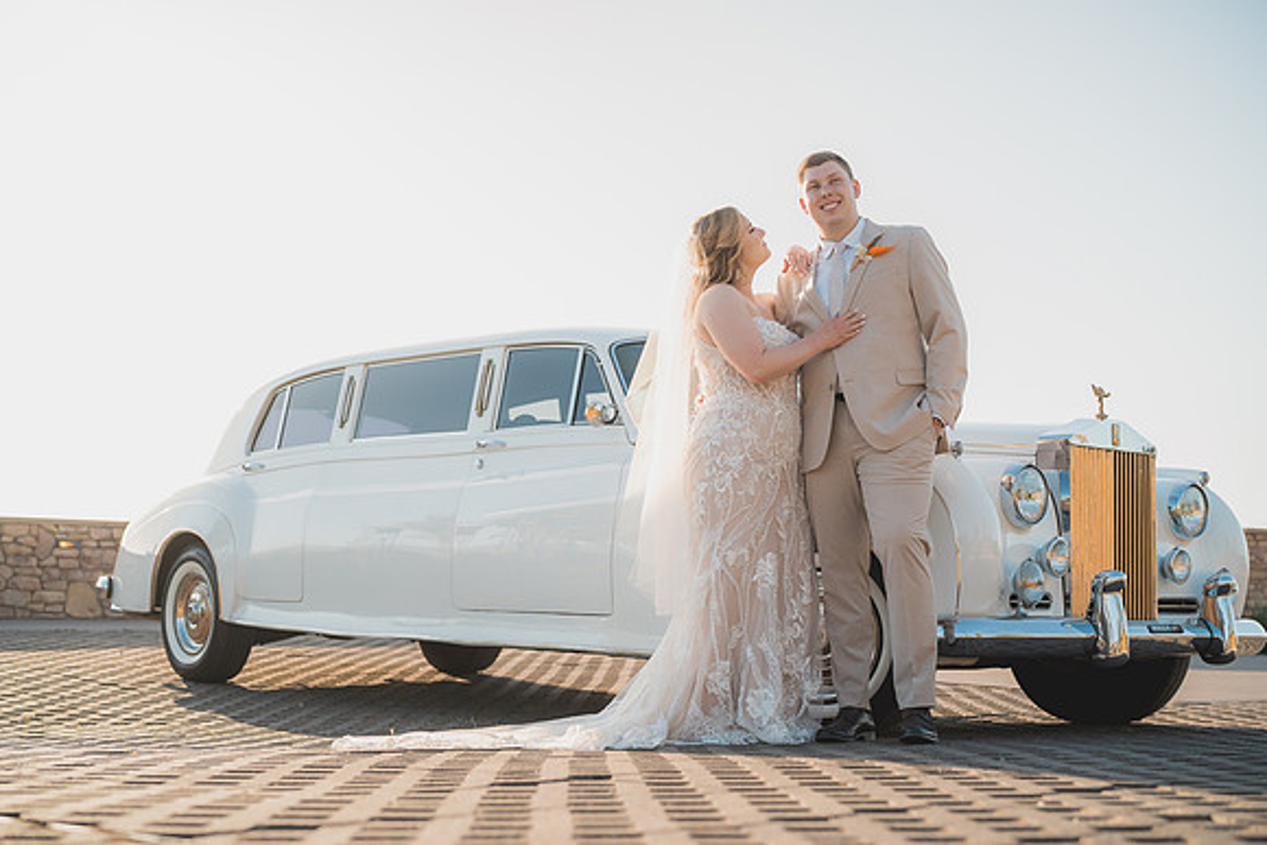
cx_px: 634
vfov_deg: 27.0
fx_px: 1760
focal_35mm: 50
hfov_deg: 39.6
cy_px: 422
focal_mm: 50
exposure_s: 1/800
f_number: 2.5
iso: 125
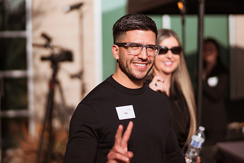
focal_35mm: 78
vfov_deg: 17.5
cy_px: 86
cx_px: 119
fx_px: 529
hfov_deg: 26.0
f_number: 1.4
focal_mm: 58
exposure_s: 1/8000
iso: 100
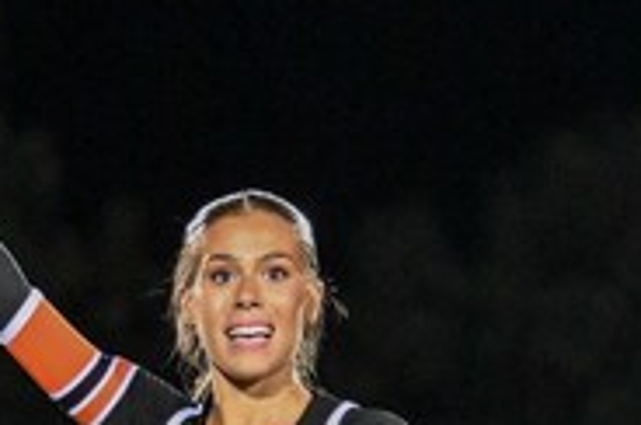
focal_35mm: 962
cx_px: 293
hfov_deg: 2.1
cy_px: 765
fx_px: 17095
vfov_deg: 1.4
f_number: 2.8
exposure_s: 1/200
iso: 2000
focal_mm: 115
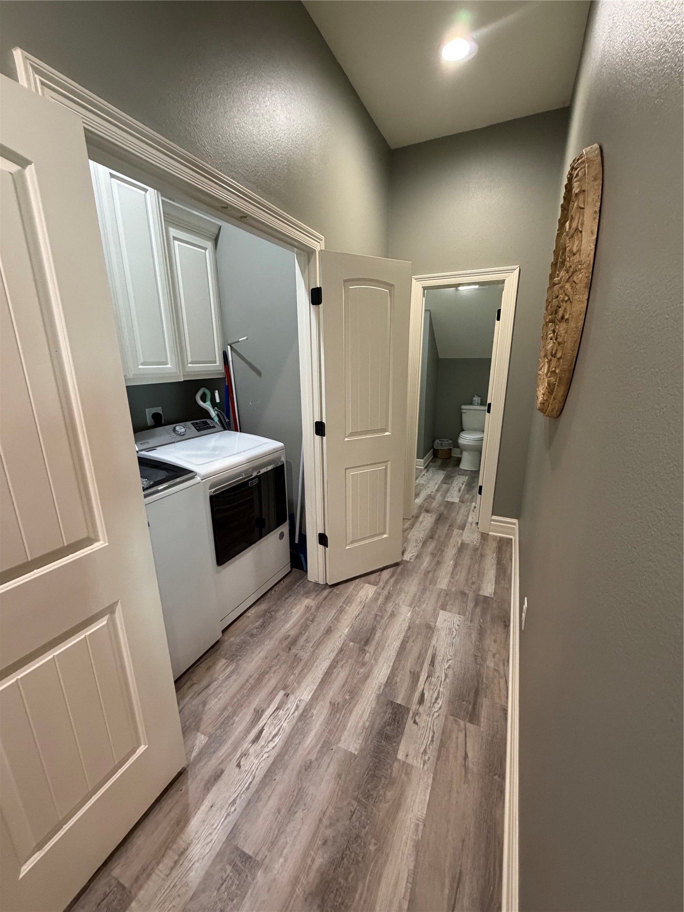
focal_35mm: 14
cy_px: 456
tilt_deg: -14.8
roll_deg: -0.1
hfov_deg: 85.7
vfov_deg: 102.1
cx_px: 342
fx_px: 369
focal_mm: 2.22
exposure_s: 1/60
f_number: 2.2
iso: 400
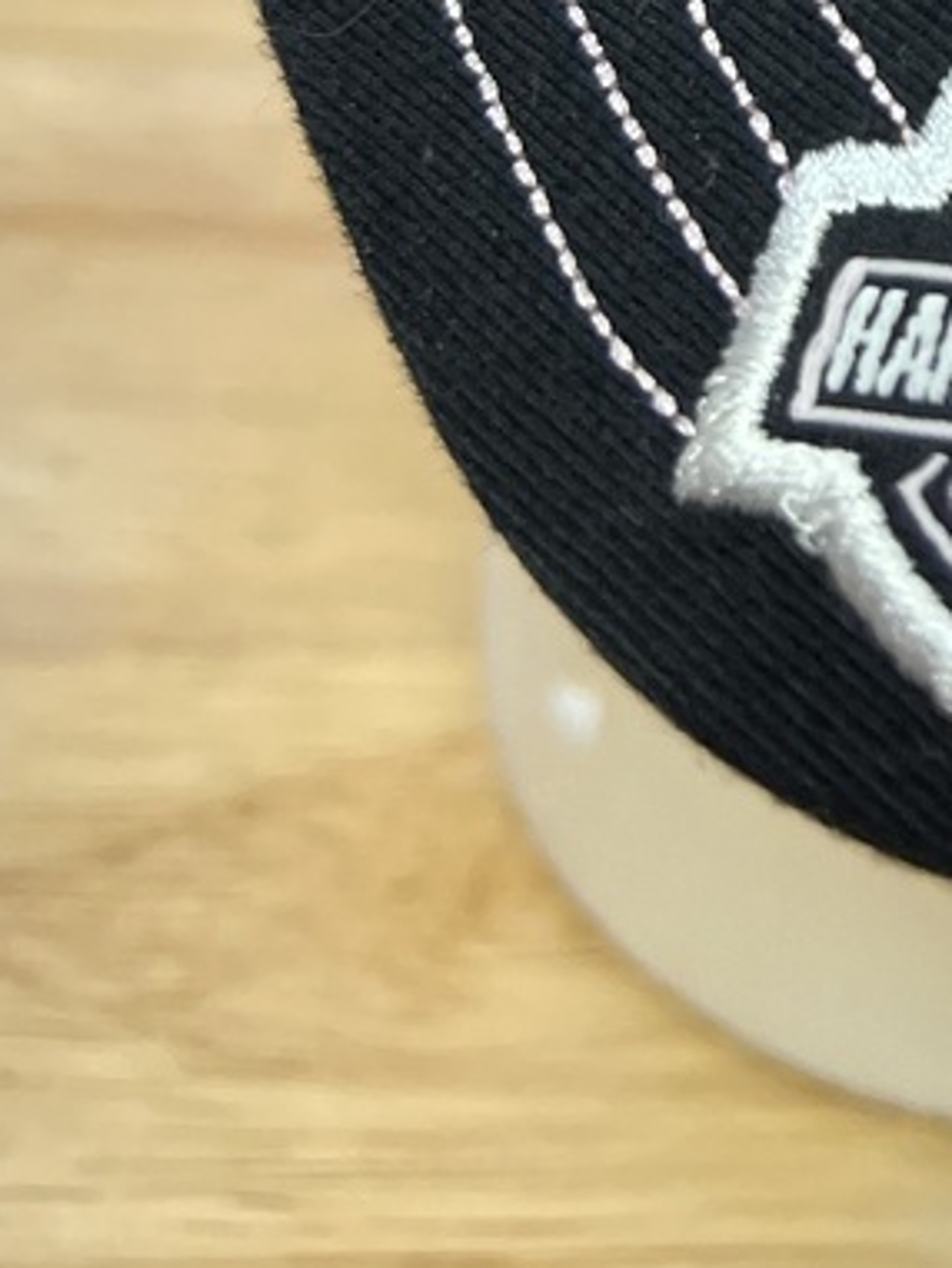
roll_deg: -6.9
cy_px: -780
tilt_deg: -24.6
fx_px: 3335
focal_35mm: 91
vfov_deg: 18.4
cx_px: 1551
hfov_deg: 14.8
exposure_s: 1/120
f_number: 1.5
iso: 64
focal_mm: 5.7
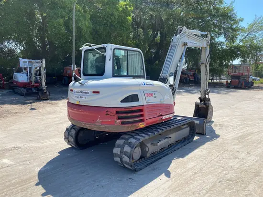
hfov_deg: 67.3
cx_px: 132
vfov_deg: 53.1
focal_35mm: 26
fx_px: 198
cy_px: 98
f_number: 1.8
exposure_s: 1/1961
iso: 32
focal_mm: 4.25
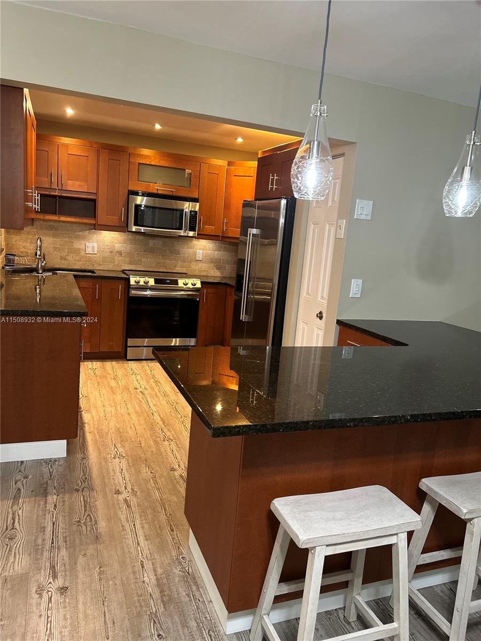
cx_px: 240
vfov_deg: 67.3
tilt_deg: -9.9
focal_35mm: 26
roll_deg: -4.6
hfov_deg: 53.1
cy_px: 320
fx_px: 482
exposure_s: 1/60
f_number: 1.5
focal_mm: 5.7
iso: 250
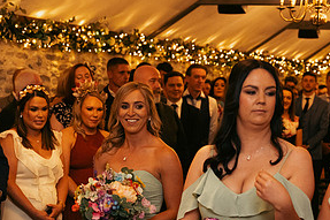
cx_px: 116
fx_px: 852
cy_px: 191
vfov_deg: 14.6
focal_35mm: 93
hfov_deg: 21.9
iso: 2500
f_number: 3.5
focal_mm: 46
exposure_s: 1/160
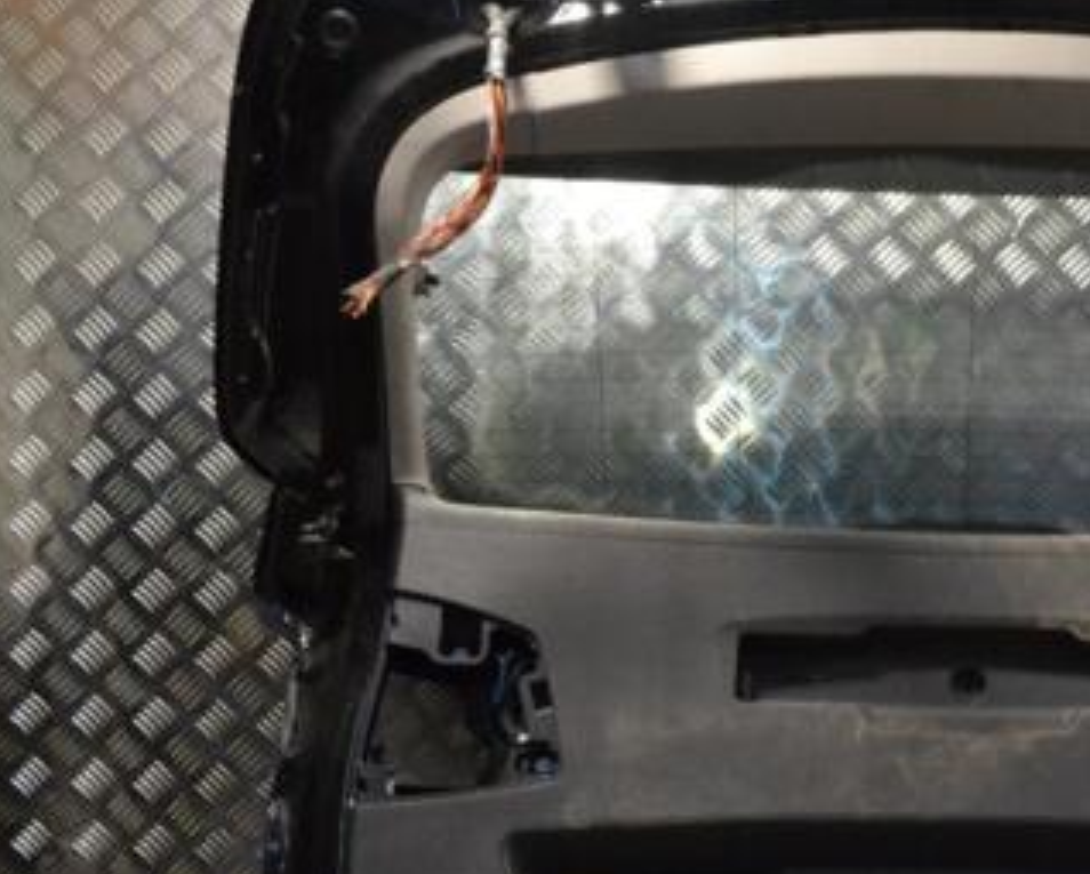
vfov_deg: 22.2
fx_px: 2228
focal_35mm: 69
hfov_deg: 26.8
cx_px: 929
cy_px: 511
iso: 3200
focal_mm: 26
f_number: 7.1
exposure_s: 1/200
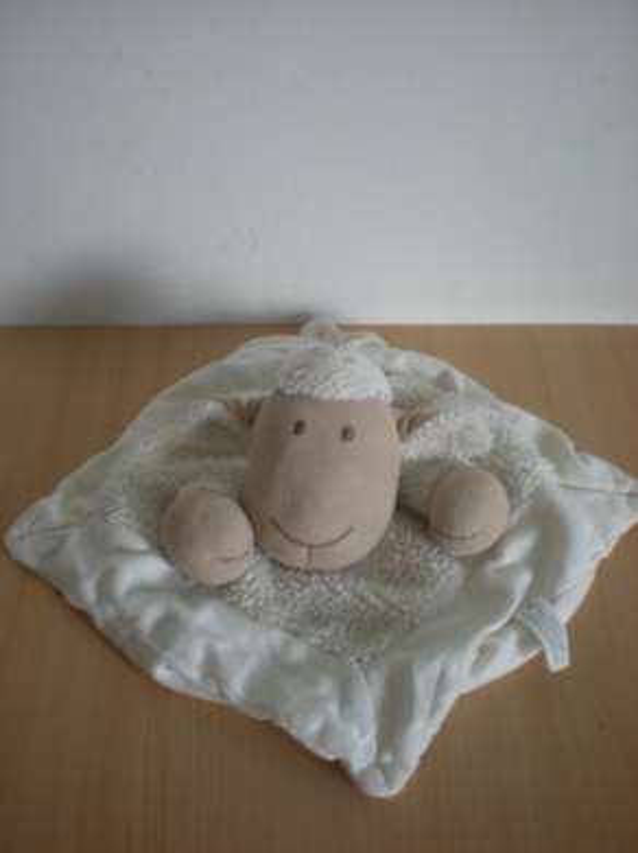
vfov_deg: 49.0
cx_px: 319
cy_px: 426
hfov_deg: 37.7
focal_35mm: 38
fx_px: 935
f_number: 3.1
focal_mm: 6.3
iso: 200
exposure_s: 1/35.4
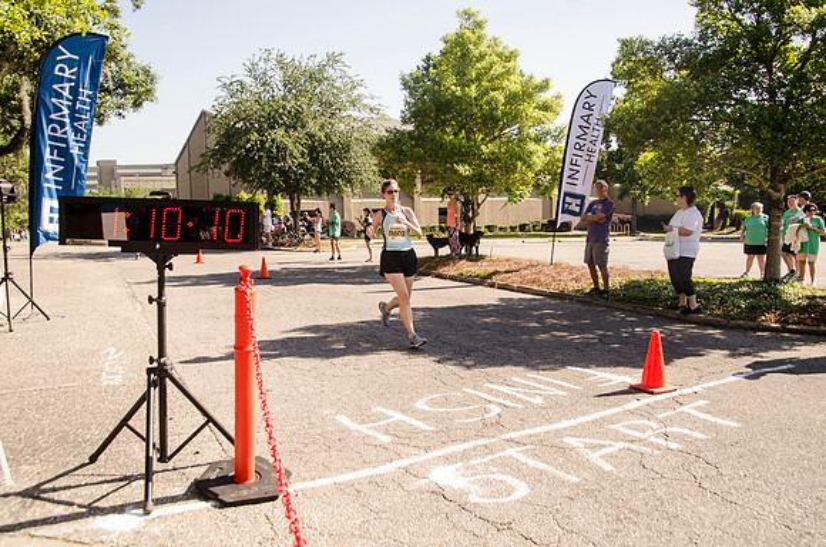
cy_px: 274
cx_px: 413
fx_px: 618
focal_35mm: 27
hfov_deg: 67.5
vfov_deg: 47.7
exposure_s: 1/1600
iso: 640
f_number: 5
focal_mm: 18
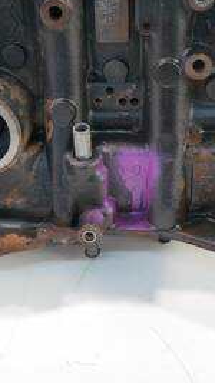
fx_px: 477
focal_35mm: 47
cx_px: 103
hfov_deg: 25.4
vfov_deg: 43.1
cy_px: 126
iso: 1000
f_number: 3.5
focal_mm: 12
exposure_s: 1/60
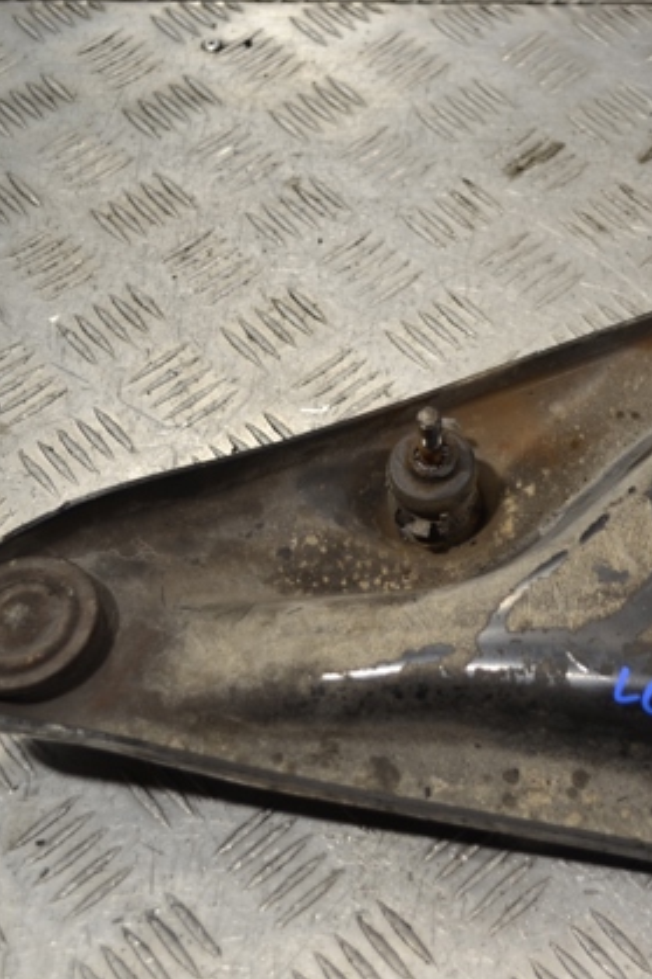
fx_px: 1495
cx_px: 587
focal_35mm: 55
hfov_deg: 23.9
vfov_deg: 36.3
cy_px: 493
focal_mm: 24
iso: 100
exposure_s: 1/40
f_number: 4
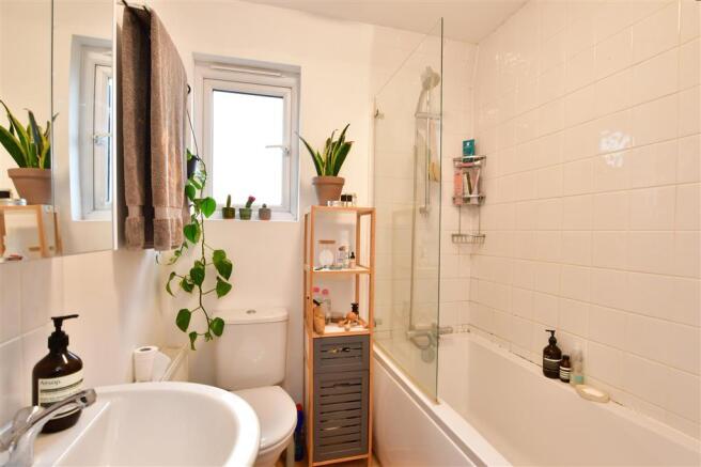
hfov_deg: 96.8
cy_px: 234
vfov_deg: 73.7
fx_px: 311
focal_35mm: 16
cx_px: 350
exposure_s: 1/6
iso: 400
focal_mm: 11
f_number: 8
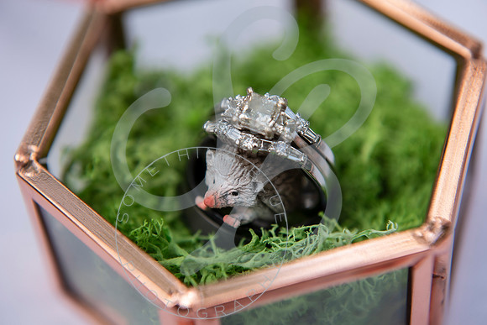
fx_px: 893
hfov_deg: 30.5
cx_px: 244
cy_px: 162
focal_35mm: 66
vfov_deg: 20.6
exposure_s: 1/320
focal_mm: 66
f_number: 5.6
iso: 400
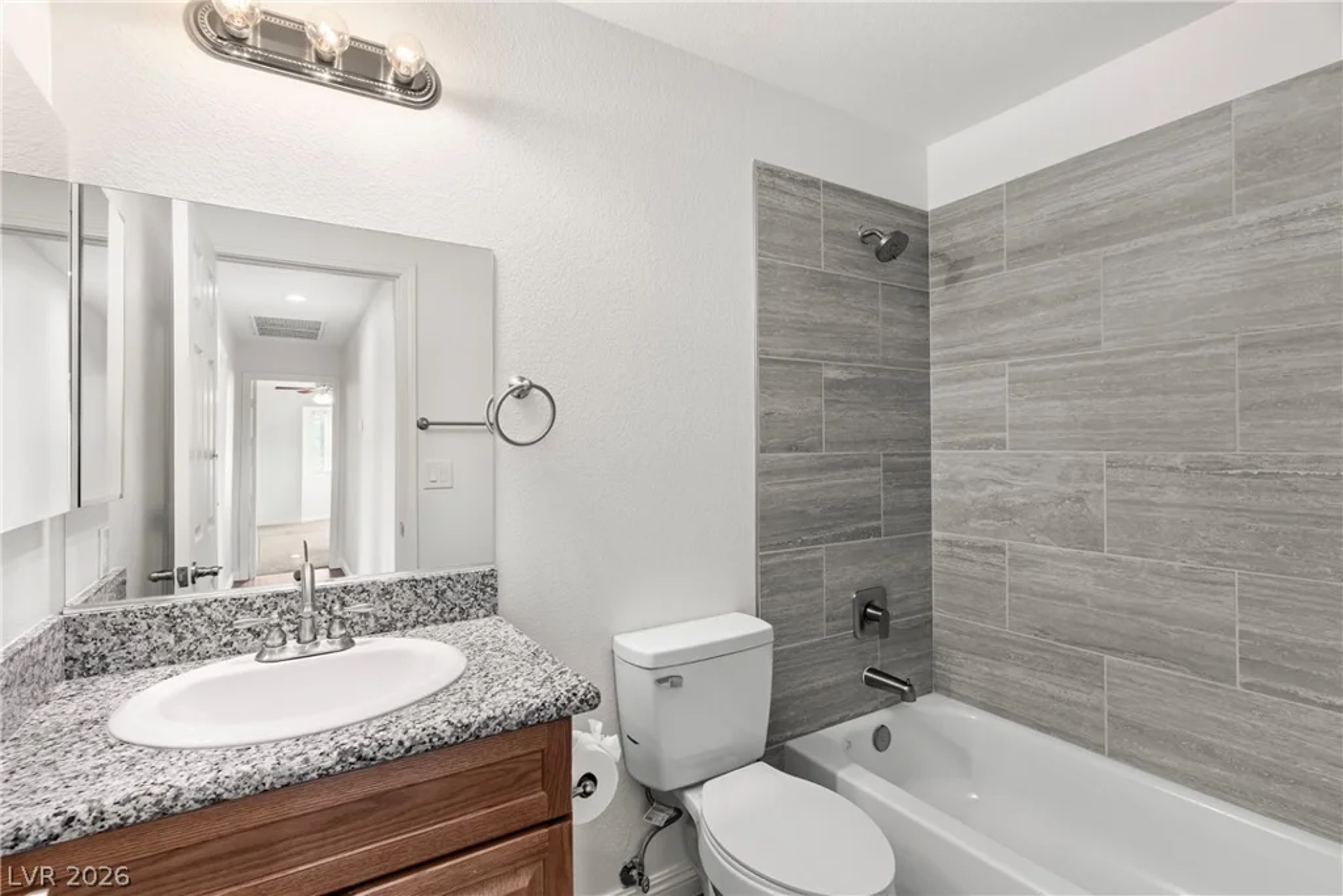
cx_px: 672
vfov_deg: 70.5
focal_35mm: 17
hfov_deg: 93.3
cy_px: 448
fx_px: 634
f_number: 8
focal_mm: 17
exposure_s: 1/3
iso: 400
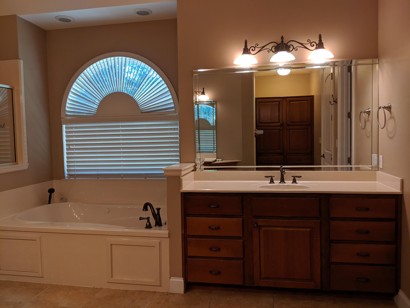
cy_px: 154
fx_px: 320
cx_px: 205
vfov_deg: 51.4
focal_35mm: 27
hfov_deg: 65.3
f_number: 1.8
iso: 72
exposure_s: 1/59.9
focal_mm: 4.44
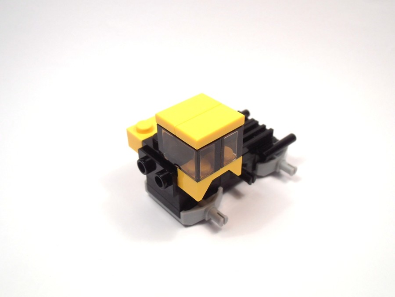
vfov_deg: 38.7
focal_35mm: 37
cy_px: 148
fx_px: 422
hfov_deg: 50.1
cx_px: 198
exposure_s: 1/100
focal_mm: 6.61
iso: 80
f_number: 3.9
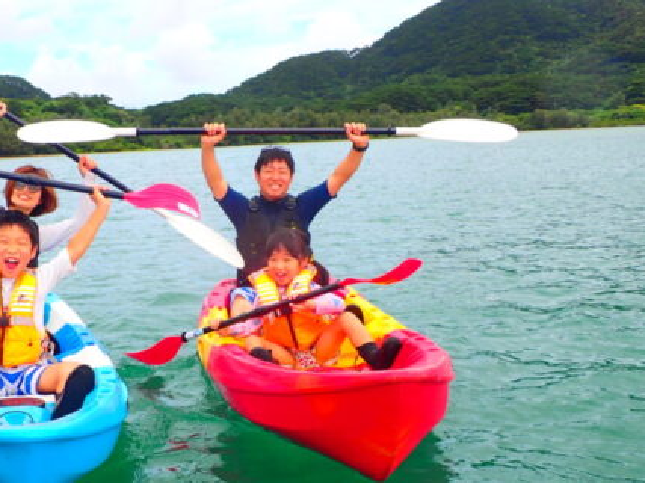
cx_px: 190
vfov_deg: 30.1
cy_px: 314
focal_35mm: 48
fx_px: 894
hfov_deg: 39.0
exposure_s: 1/500
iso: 100
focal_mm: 5.79
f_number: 3.2
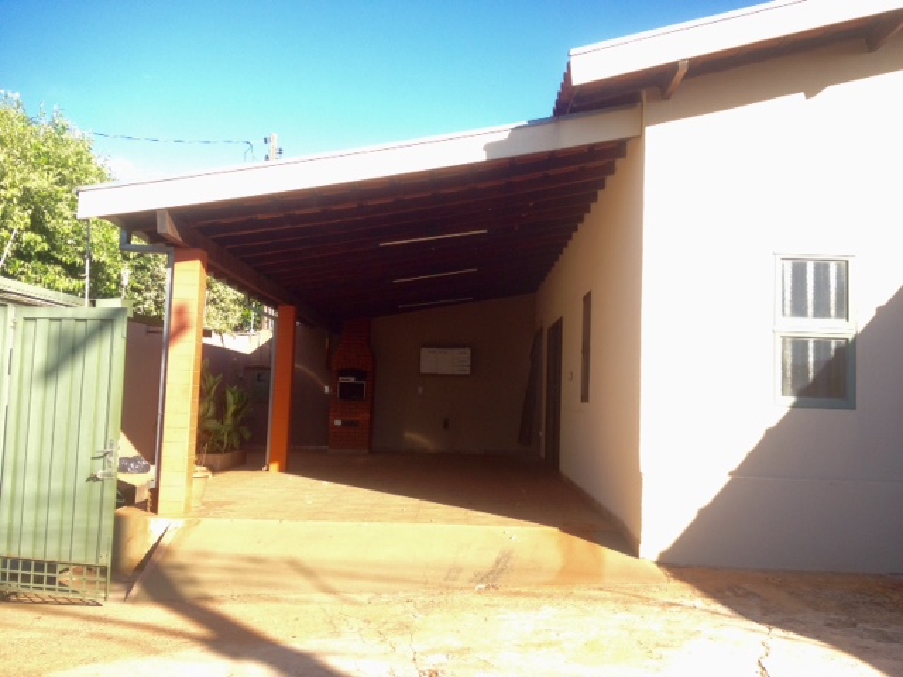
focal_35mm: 35
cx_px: 452
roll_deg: +0.4
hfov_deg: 52.6
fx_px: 913
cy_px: 338
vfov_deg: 40.7
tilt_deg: +3.9
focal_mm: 4.28
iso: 50
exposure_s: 1/445
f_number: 2.4
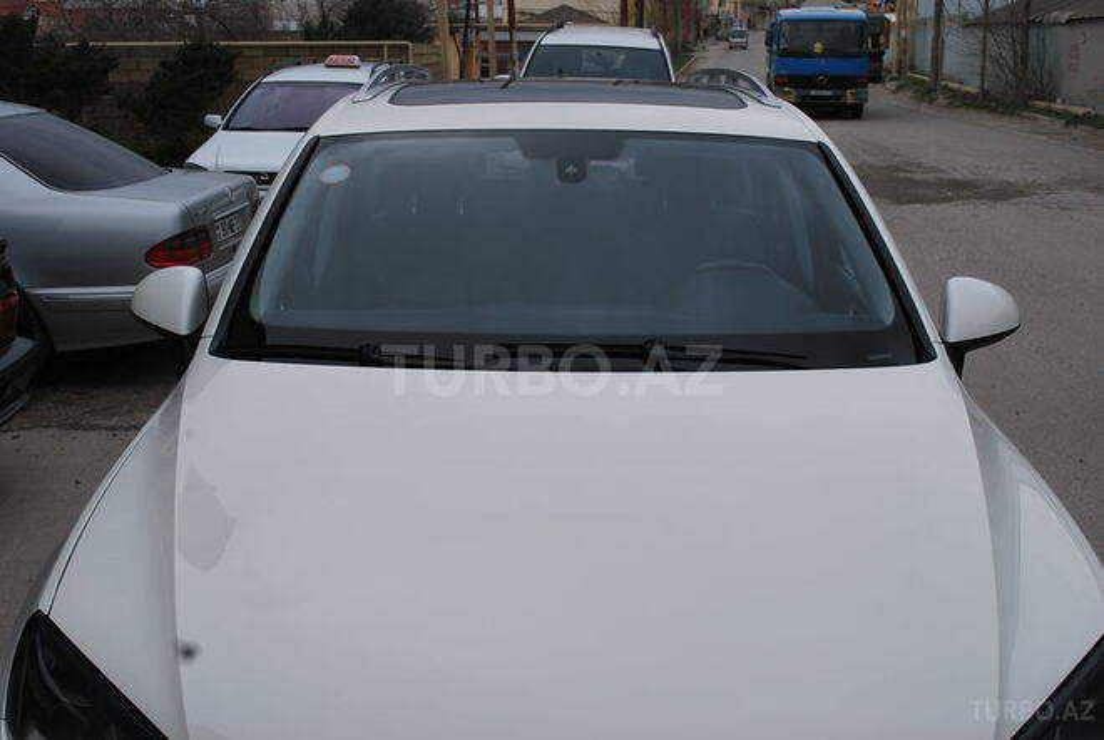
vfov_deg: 32.0
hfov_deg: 46.3
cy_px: 370
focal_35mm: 42
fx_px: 1290
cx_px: 552
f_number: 7.1
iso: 100
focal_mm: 28
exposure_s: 1/200
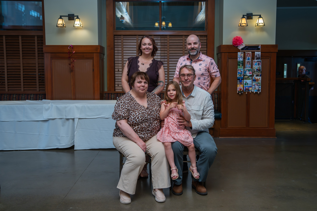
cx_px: 158
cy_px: 106
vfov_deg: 36.9
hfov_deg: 53.1
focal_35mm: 36
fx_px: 317
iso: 1000
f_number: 3.5
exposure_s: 1/125
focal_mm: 36
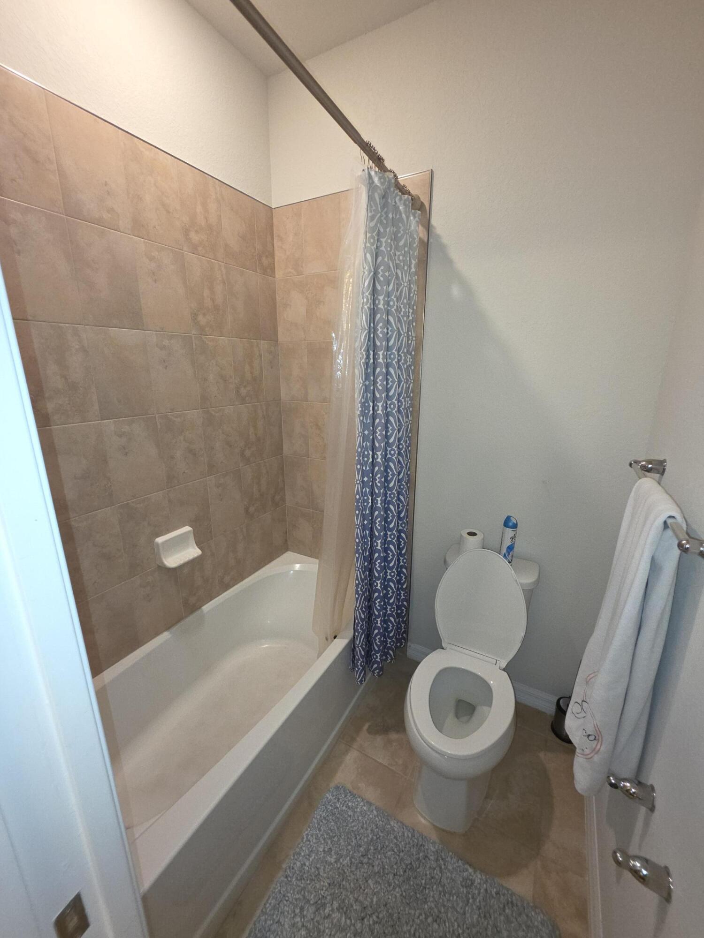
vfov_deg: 106.2
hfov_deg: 89.9
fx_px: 353
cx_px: 352
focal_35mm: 13
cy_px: 469
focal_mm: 2.2
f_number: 1.9
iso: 160
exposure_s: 1/60
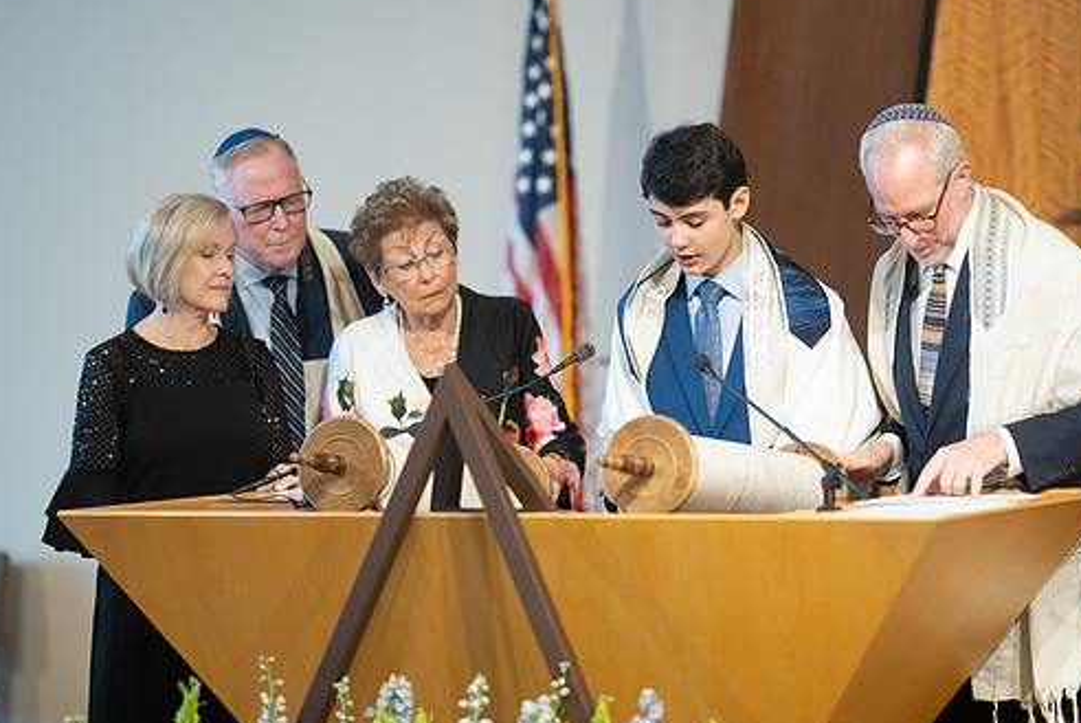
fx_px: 4779
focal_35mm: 159
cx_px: 589
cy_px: 355
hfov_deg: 12.9
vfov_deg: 8.7
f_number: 1.8
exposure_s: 1/400
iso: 3200
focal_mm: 135
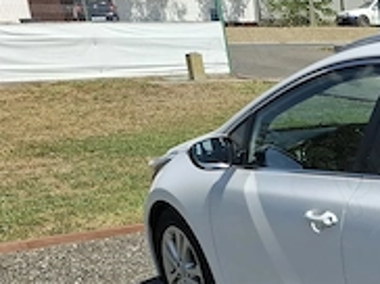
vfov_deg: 17.2
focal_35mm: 76
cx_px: 612
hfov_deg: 20.7
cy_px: 443
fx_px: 833
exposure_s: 1/1934
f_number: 1.8
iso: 50
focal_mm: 5.54
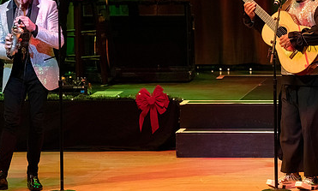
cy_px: 83
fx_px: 4347
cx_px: 184
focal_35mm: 507
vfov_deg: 2.5
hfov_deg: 4.2
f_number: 7.1
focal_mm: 285
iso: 5000
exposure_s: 1/320
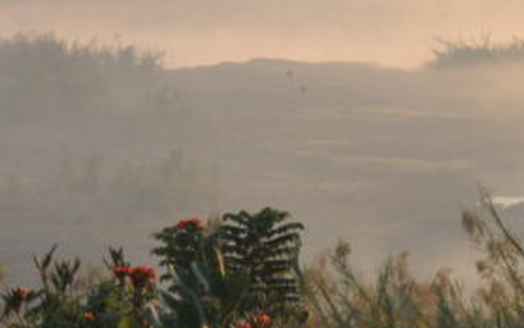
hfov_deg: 6.6
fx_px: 4520
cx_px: 598
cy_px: 83
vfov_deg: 4.2
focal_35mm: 316
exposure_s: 1/50
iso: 1000
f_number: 36
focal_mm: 75
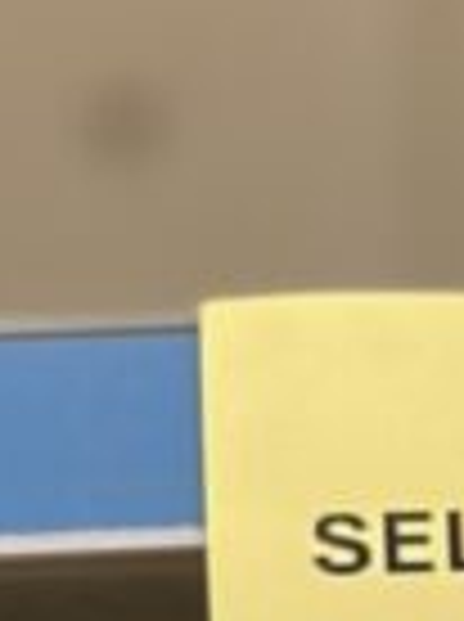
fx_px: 6400
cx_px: 1568
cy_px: 1278
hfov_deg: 4.0
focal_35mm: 357
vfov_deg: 5.4
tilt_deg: +8.8
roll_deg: +5.1
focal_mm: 6.86
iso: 125
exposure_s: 1/63
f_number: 1.78
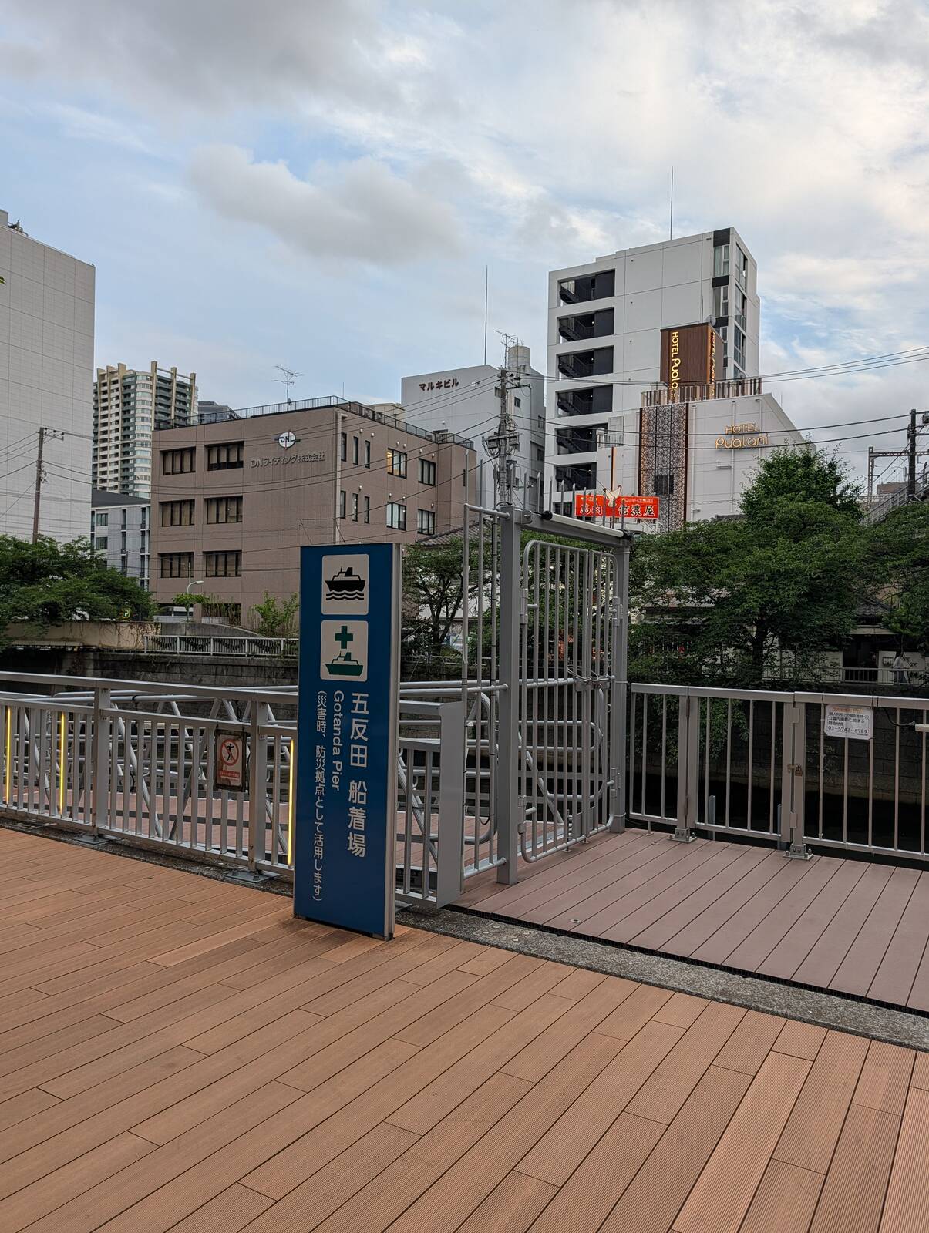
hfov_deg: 56.9
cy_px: 616
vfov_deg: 71.5
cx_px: 464
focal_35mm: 24
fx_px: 857
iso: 20
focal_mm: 6.9
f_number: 1.68
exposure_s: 1/209
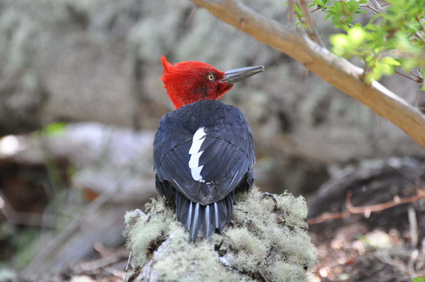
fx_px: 5306
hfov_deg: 4.6
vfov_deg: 3.0
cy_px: 141
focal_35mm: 450
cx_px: 212
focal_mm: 300
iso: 1600
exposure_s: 1/125
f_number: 5.6
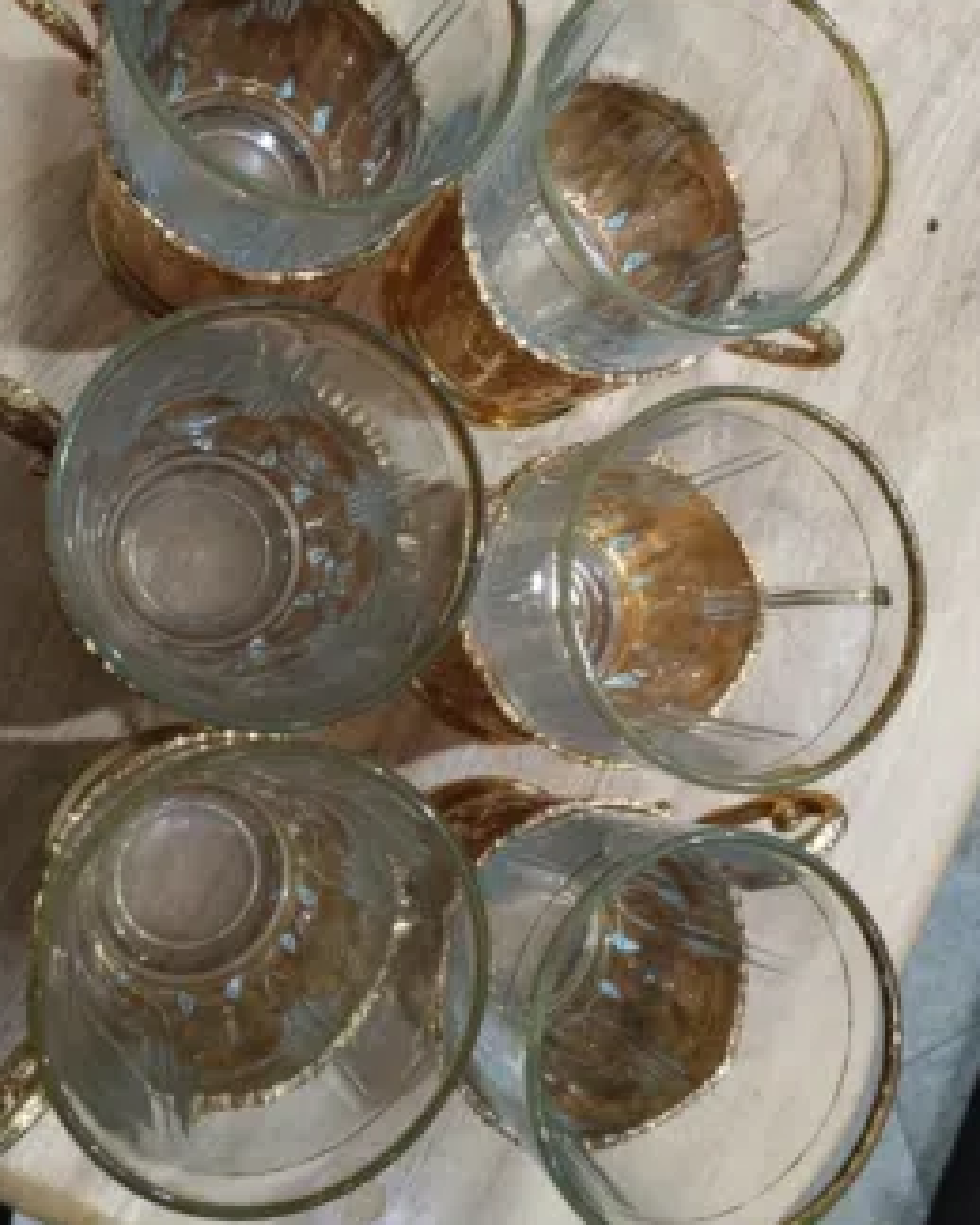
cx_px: 439
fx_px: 1270
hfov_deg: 42.2
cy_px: 522
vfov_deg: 51.4
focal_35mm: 35
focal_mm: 4.22
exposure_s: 1/25
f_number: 1.8
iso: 500
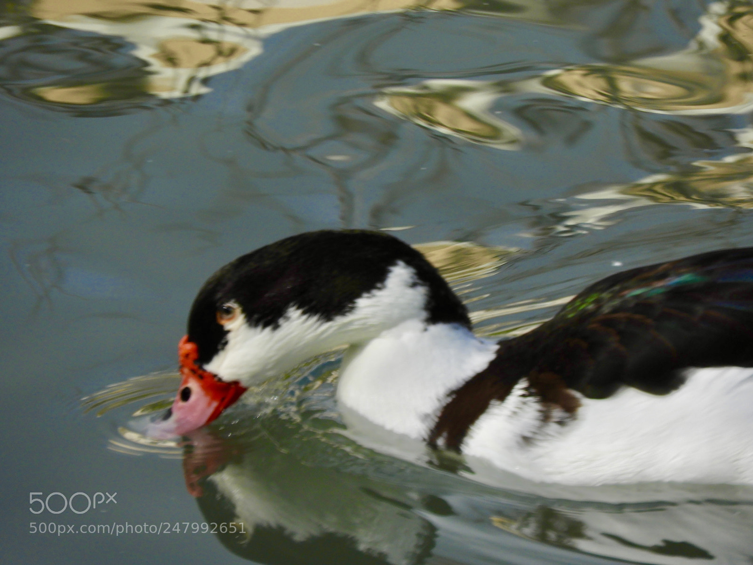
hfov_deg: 3.1
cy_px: 282
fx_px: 14139
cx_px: 376
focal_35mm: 650
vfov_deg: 2.3
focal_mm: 116.5
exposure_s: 1/250
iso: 100
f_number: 5.6
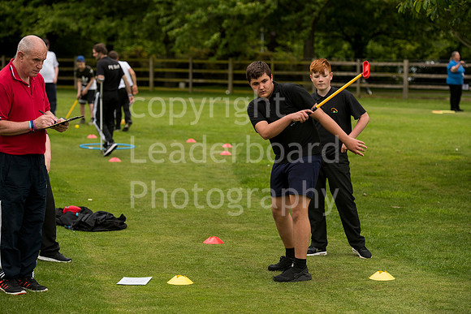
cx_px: 236
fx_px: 1374
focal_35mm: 105
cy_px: 157
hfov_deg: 19.5
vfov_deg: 13.0
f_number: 4
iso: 1250
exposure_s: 1/1250
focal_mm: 105
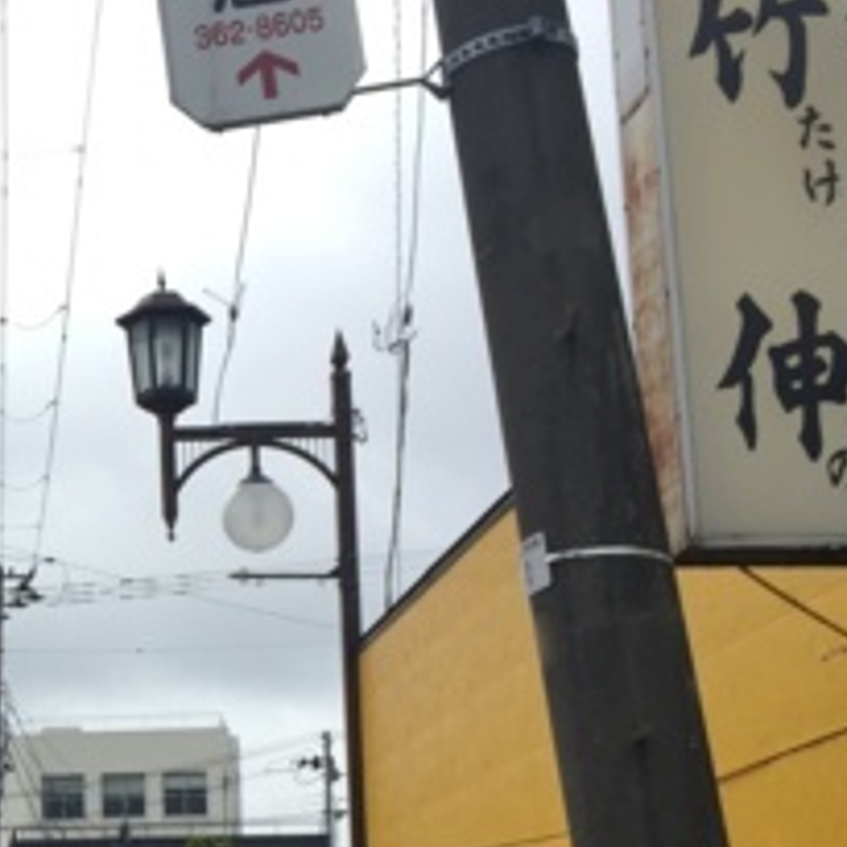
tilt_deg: +9.1
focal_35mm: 75
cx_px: -145
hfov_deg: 21.5
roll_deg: +0.1
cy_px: 698
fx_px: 2076
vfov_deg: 22.7
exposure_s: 1/1236
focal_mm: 4.15
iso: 32
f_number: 2.2
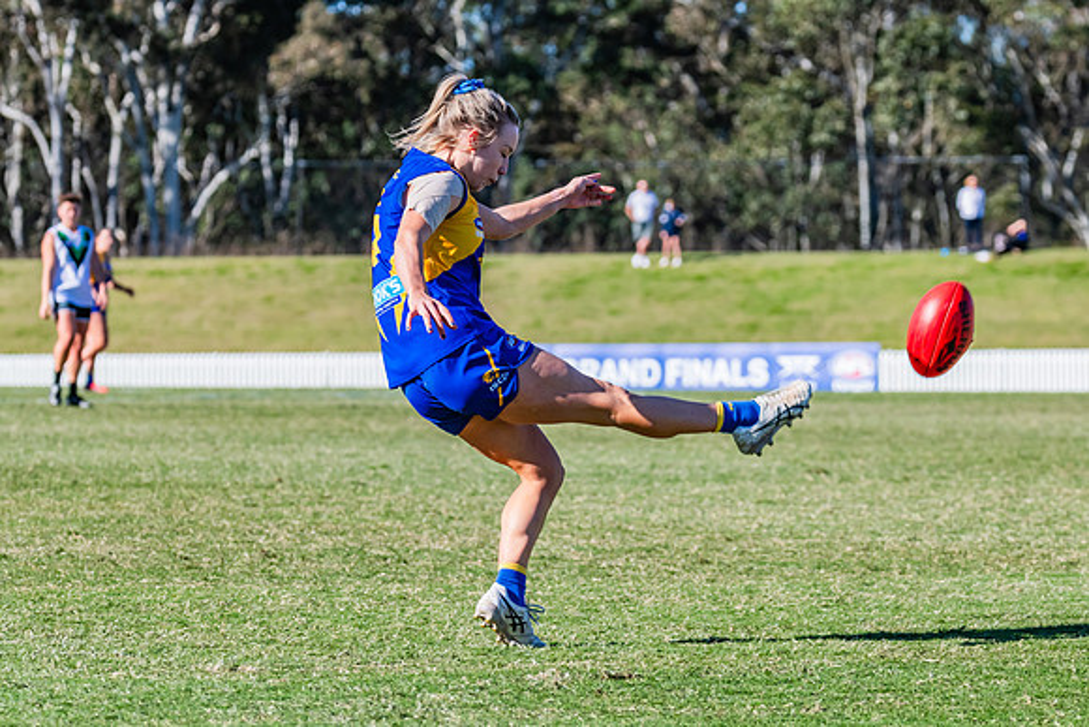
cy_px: 346
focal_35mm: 230
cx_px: 587
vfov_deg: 6.0
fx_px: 6969
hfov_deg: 8.9
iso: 640
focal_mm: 210
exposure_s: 1/1250
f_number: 9
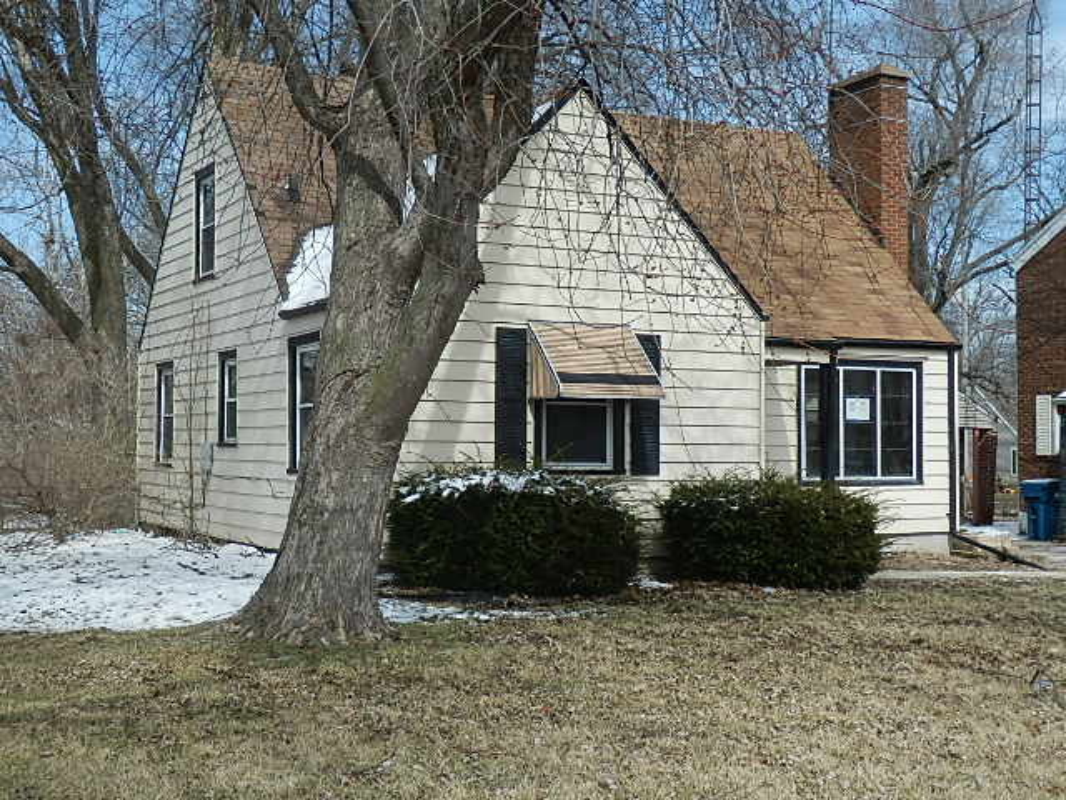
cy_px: 400
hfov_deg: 42.1
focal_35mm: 45
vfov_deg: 32.2
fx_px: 1386
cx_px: 533
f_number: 3.8
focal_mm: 8
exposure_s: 1/800
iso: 80
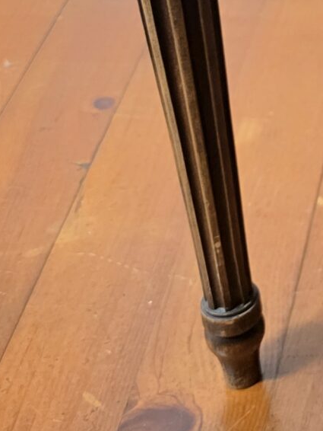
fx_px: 1293
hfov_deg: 12.3
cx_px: 676
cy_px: -123
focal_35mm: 104
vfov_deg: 17.7
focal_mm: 6.3
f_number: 1.7
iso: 800
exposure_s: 1/120
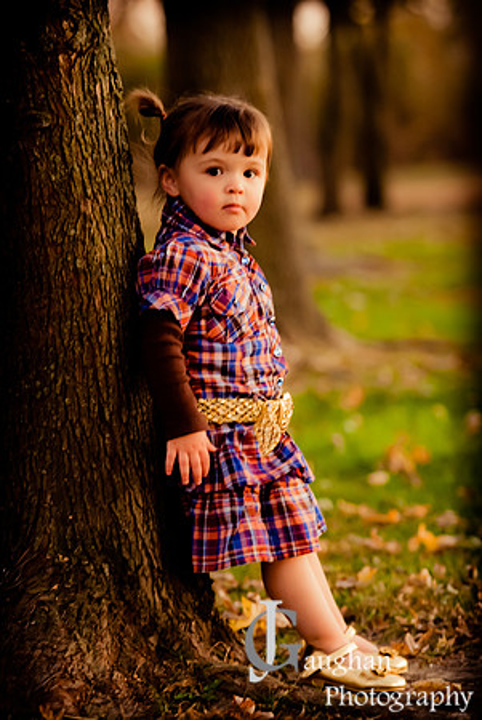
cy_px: 360
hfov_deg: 7.6
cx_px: 241
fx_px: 3606
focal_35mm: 180
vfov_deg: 11.4
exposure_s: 1/40
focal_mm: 120
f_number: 2.8
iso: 640
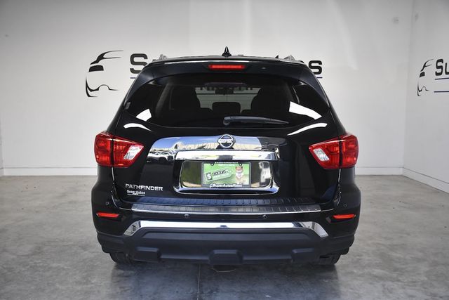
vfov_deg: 36.9
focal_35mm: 36
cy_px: 150
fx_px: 449
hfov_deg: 53.1
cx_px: 224
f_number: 3.8
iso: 2500
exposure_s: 1/2000
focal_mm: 24
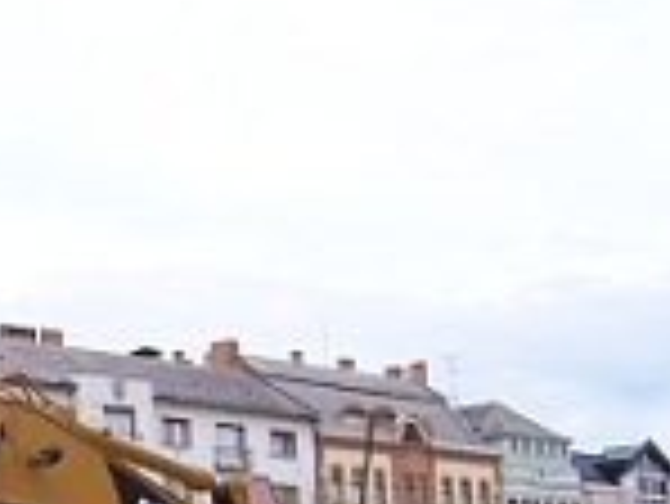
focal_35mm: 91
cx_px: -108
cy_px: 457
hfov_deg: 20.3
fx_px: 1763
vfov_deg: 16.1
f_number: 5.6
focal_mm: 5.6
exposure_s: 1/125
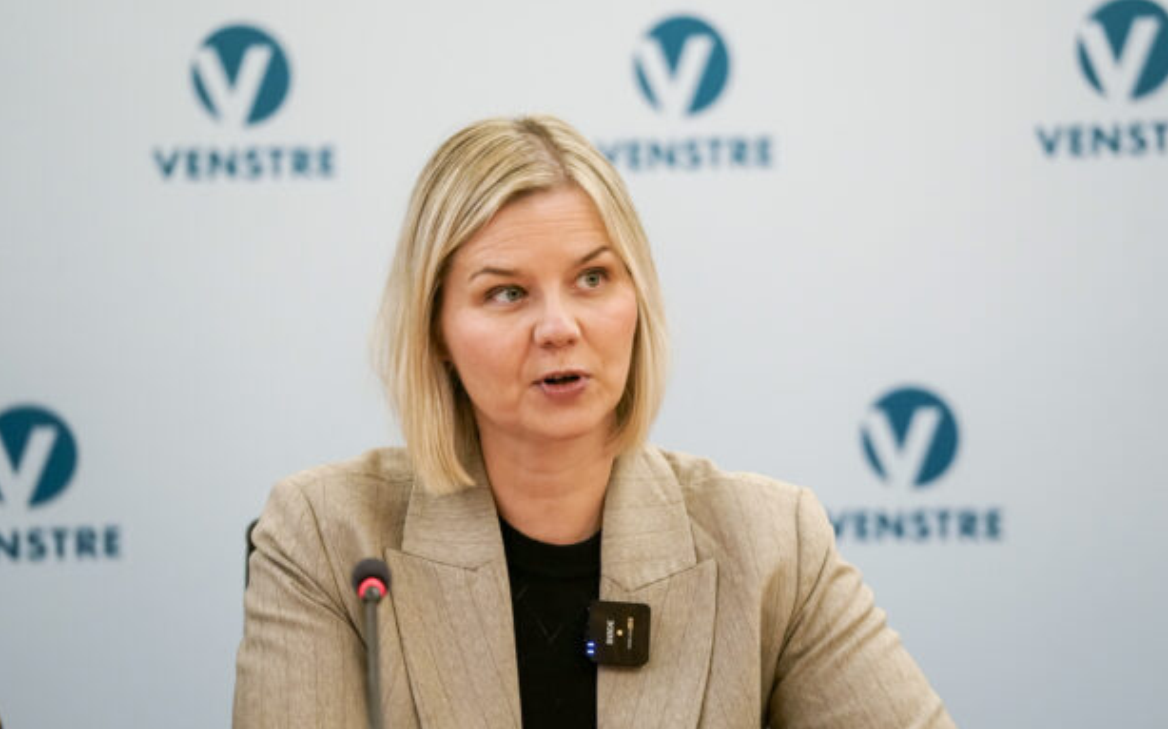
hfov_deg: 10.8
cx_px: 610
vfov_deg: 6.7
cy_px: 377
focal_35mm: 195
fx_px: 6204
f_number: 4
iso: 3200
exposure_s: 1/250
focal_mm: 182
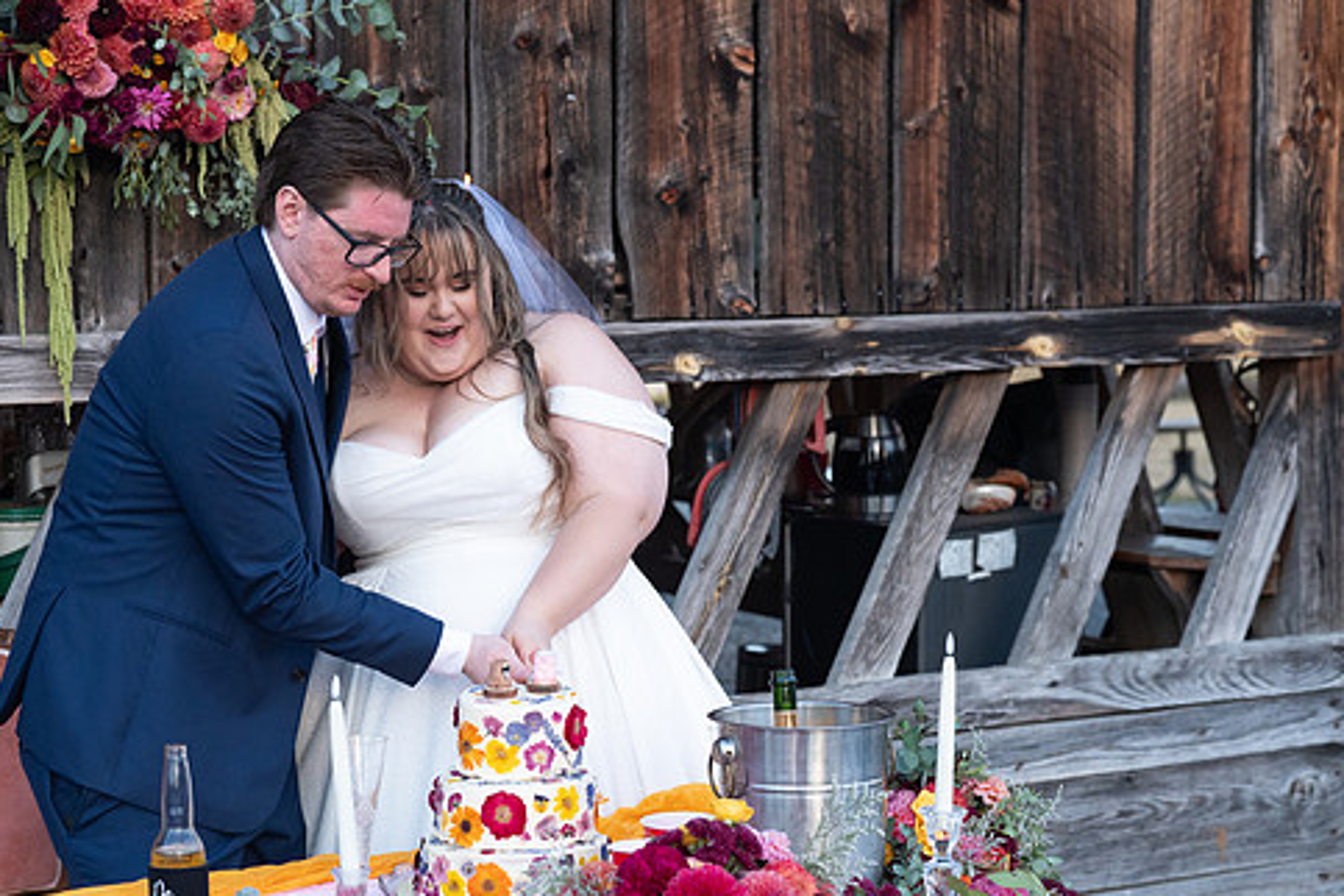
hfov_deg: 30.4
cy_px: 499
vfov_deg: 20.6
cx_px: 548
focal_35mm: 66
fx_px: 2464
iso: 2000
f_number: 4
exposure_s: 1/500
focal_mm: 55
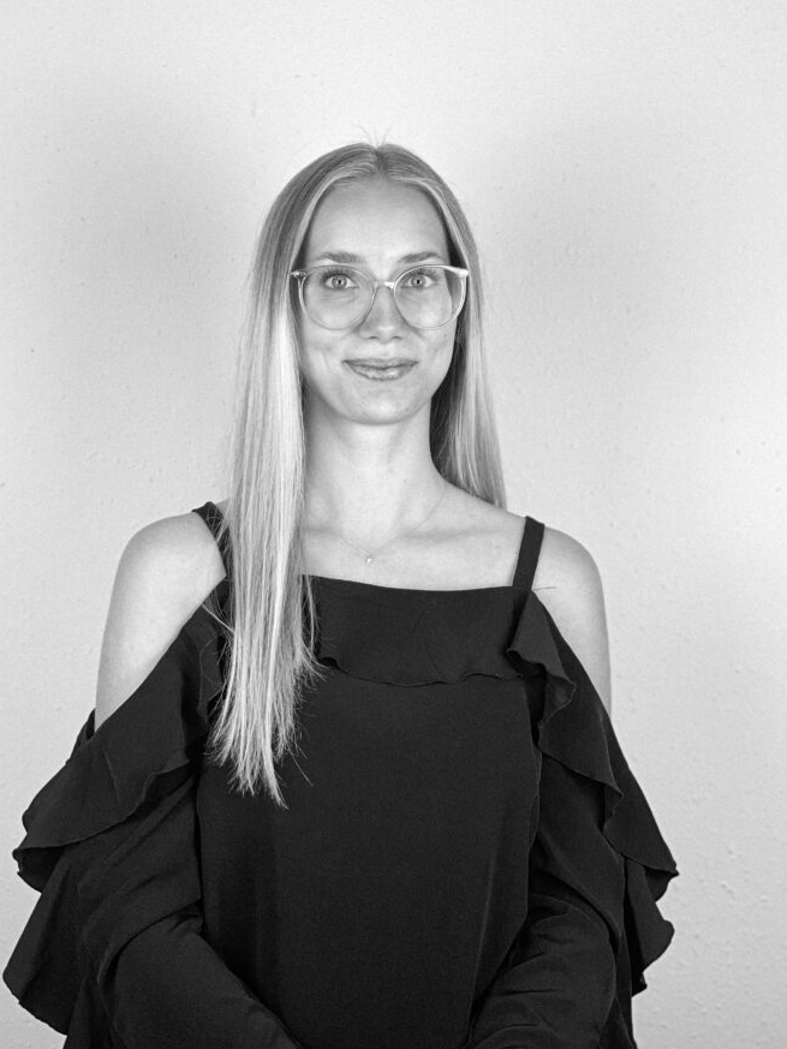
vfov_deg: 31.6
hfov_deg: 24.0
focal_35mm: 61
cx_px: 369
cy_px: 452
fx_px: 1849
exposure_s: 1/100
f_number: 2
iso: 80
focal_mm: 6
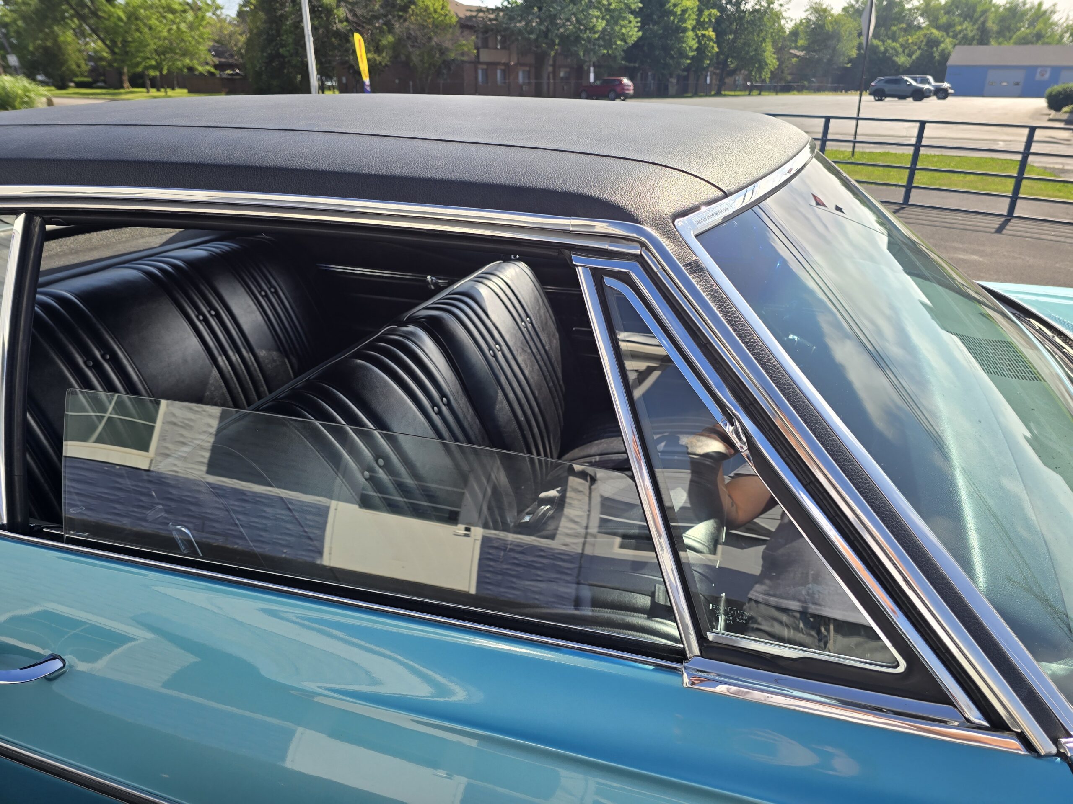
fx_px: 713
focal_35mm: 23
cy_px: 402
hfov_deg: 73.9
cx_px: 536
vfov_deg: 58.9
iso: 12
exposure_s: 1/679
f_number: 1.7
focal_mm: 6.3
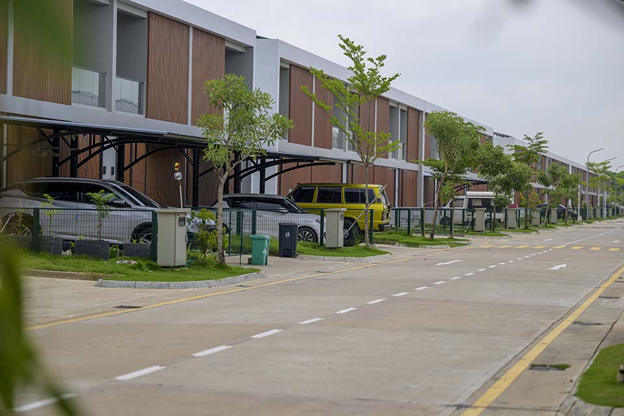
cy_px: 208
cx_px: 312
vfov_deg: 14.6
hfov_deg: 21.7
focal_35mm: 94
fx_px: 1629
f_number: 2.8
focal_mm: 94
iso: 180
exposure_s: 1/2500
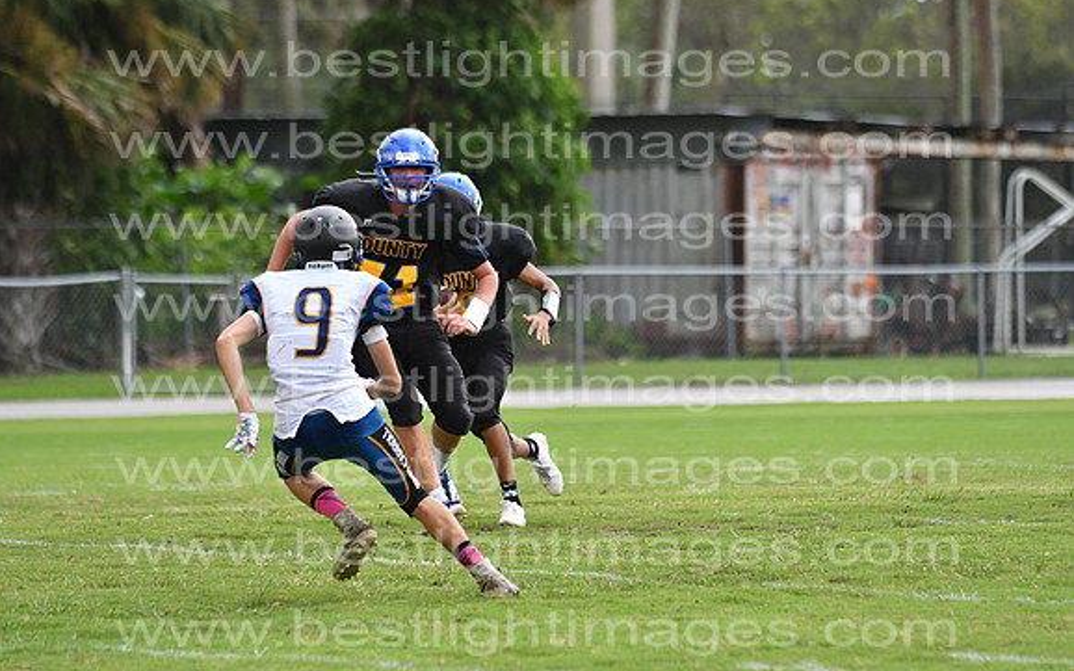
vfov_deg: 6.1
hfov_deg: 9.8
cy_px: 349
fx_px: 6292
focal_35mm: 215
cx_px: 537
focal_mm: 140
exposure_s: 1/1250
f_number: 3.5
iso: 1000
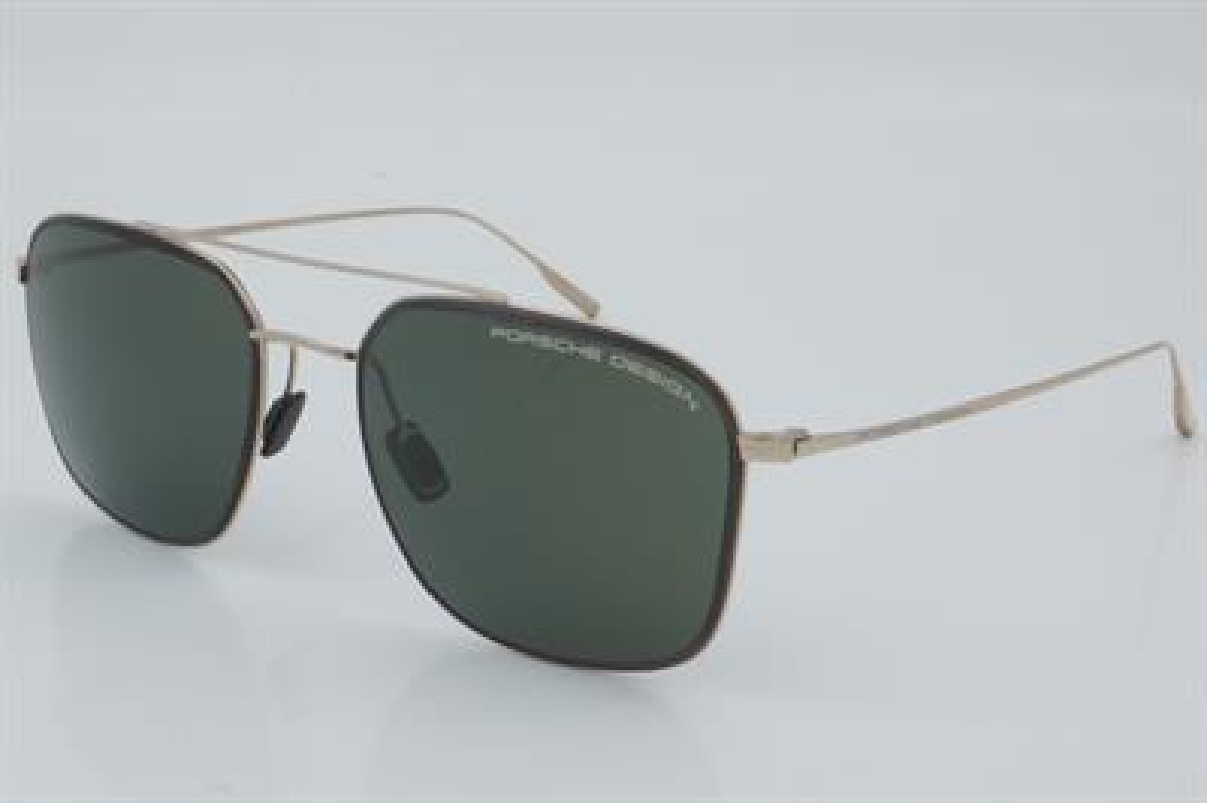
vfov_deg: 18.2
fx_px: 2512
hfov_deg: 27.0
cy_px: 402
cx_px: 604
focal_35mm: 75
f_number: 32
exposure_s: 1/3
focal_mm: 50
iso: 100
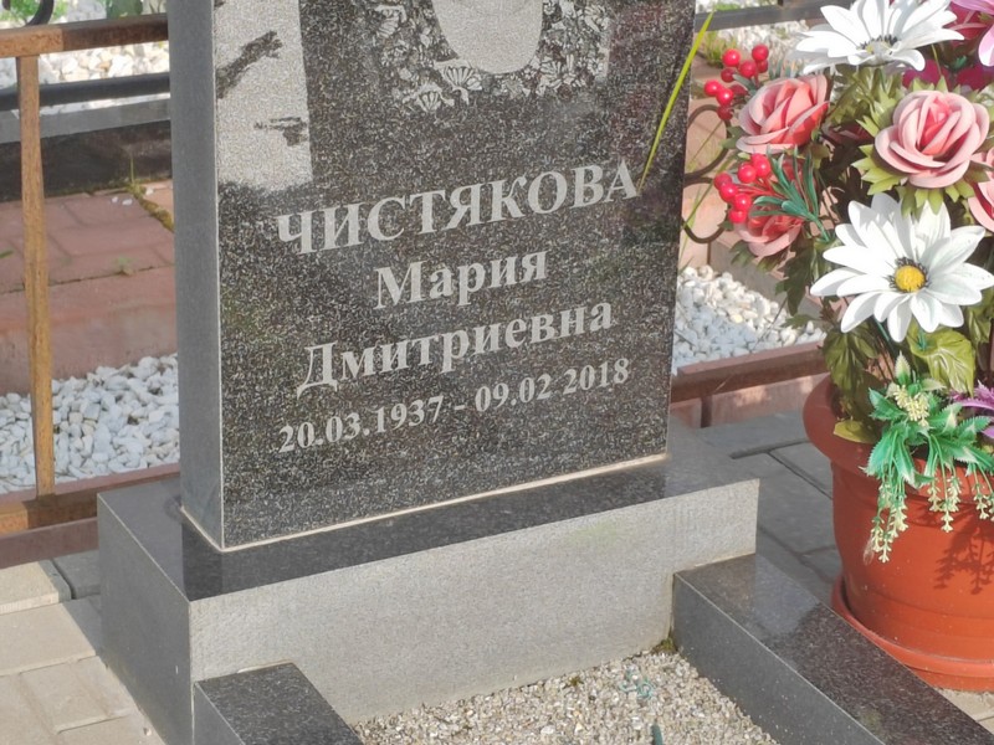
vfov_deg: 16.2
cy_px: 372
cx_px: 497
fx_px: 2613
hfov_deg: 21.5
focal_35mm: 91
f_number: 1.9
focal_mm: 5.52
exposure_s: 1/620
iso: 100
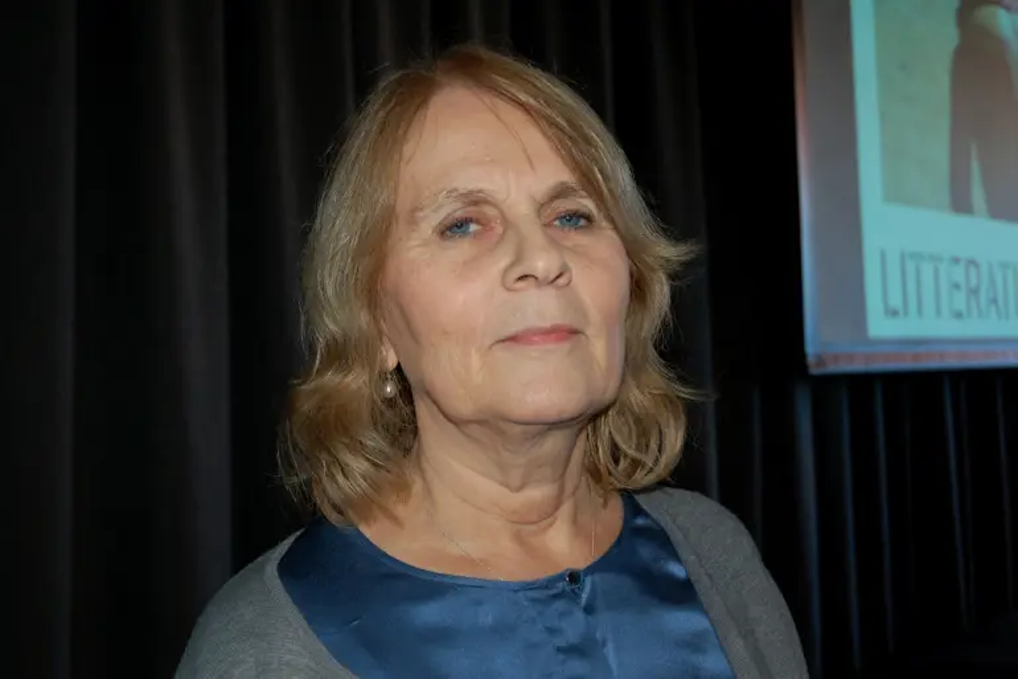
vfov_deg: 28.9
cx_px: 509
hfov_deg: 42.3
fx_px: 1315
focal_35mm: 46
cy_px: 340
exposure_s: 1/60
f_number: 4
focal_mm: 31
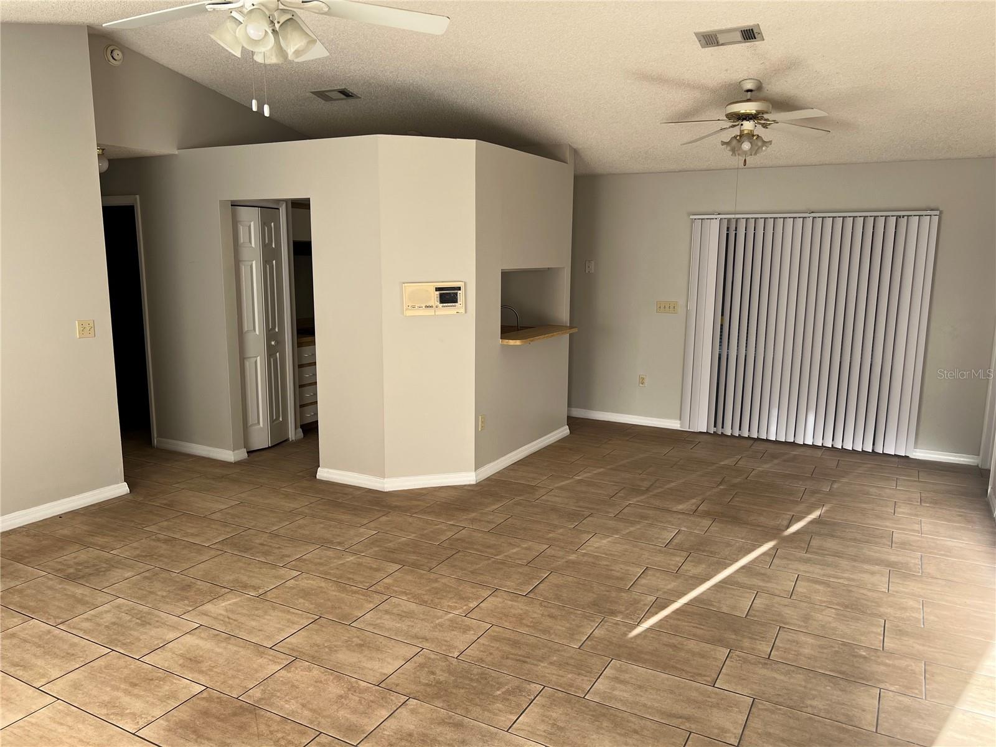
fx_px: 748
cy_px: 374
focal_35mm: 26
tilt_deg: -10.2
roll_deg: +0.2
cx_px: 498
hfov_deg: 67.3
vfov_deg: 53.1
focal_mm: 5.7
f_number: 1.5
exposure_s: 1/129
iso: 32
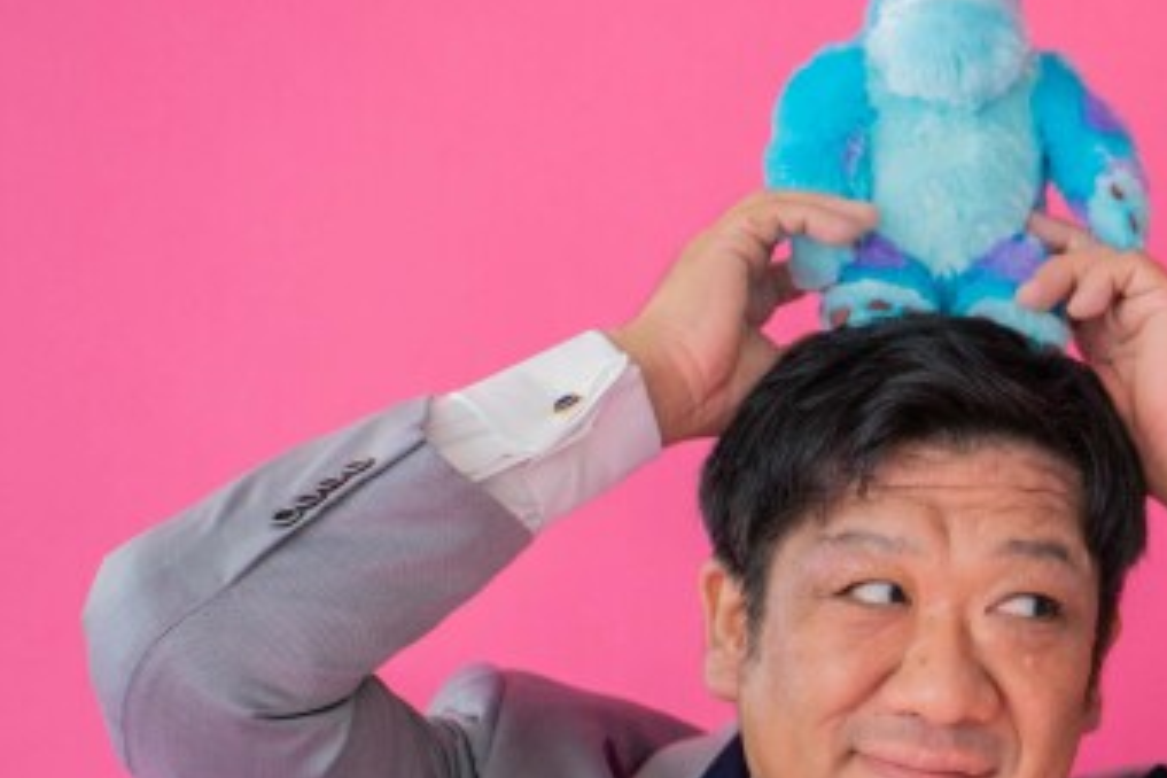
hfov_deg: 11.4
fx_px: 5737
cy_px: 518
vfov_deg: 7.8
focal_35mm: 177
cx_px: 1343
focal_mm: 75
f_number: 2.8
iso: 1250
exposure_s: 1/125
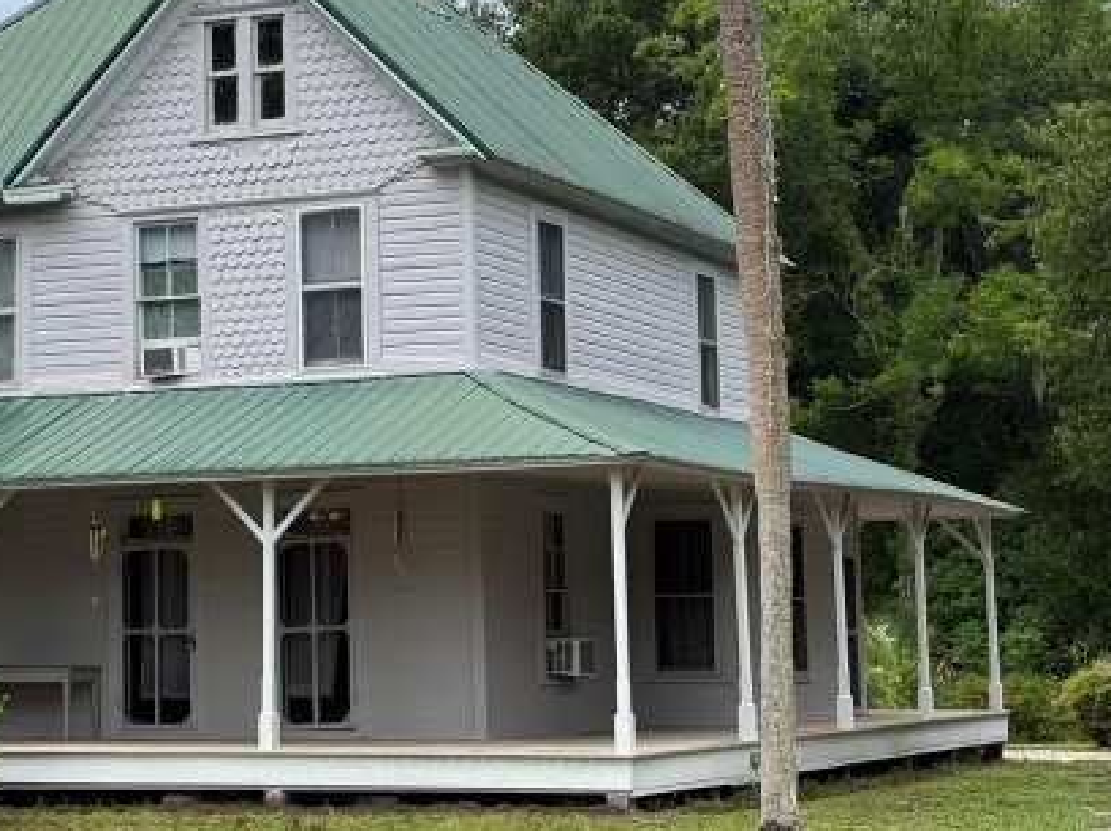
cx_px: 329
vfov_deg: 15.7
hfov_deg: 20.8
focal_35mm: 94
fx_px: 3014
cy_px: 391
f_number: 1.78
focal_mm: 6.76
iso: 64
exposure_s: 1/2865
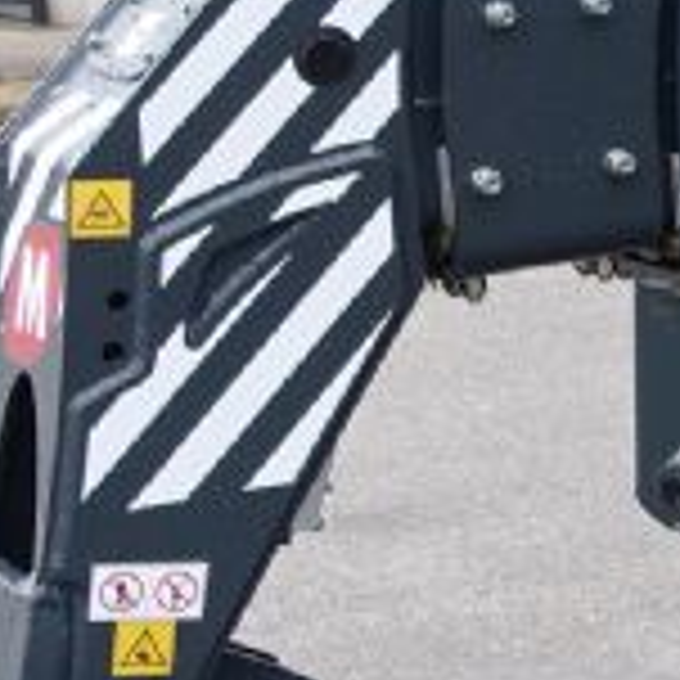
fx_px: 3578
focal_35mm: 161
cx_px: 1905
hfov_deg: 9.1
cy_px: 104
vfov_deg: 10.8
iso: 125
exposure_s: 1/160
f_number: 5.6
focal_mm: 10.15
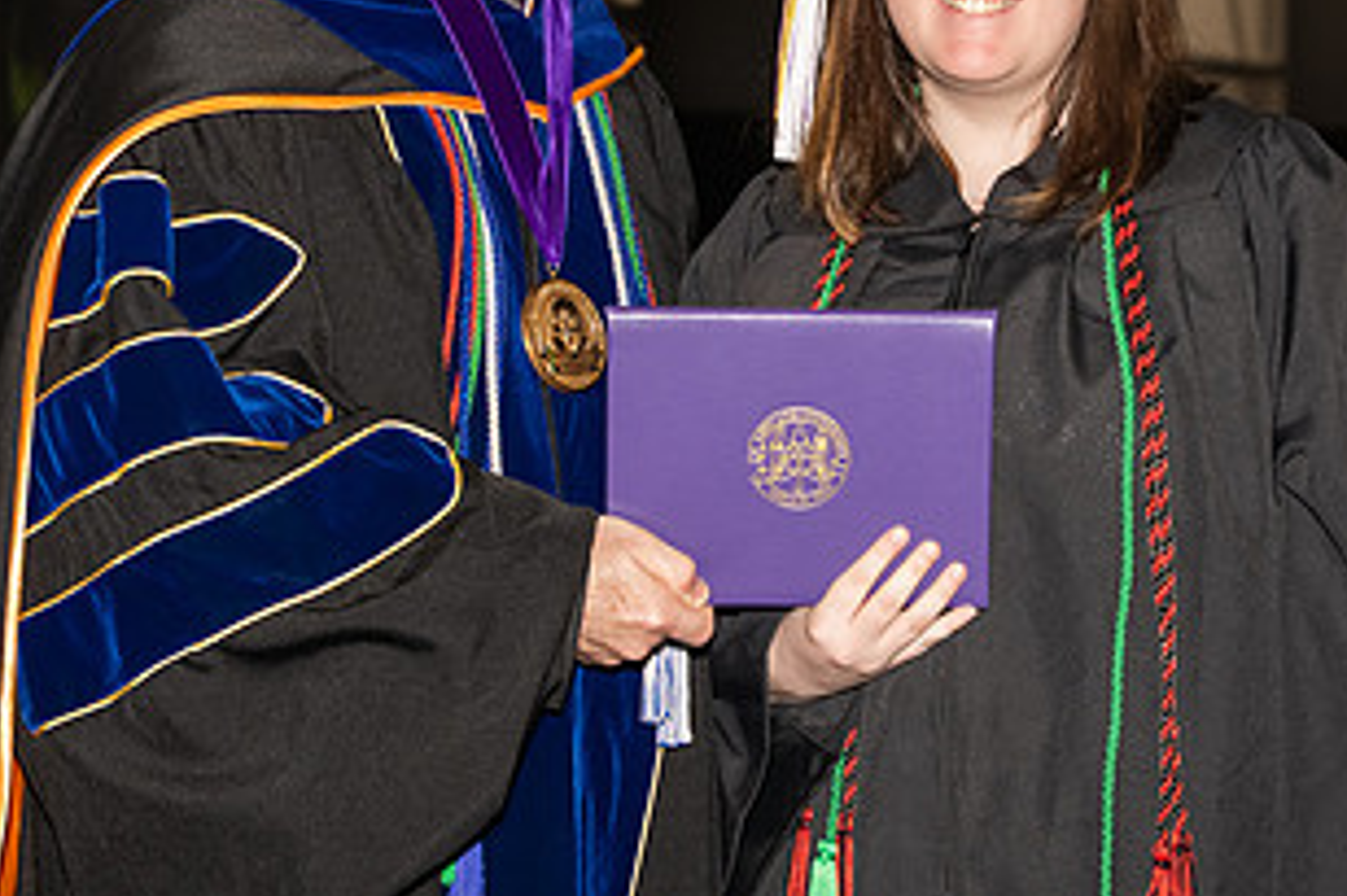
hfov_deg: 15.5
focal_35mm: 132
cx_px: 792
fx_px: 4936
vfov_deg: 10.4
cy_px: 269
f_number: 5.6
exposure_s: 1/200
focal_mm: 70
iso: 1000
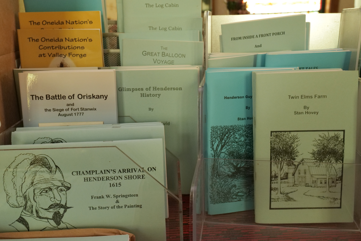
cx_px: 180
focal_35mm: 35
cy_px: 120
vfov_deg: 37.9
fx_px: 351
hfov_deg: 54.4
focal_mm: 35
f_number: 10
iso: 6400
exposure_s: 1/30
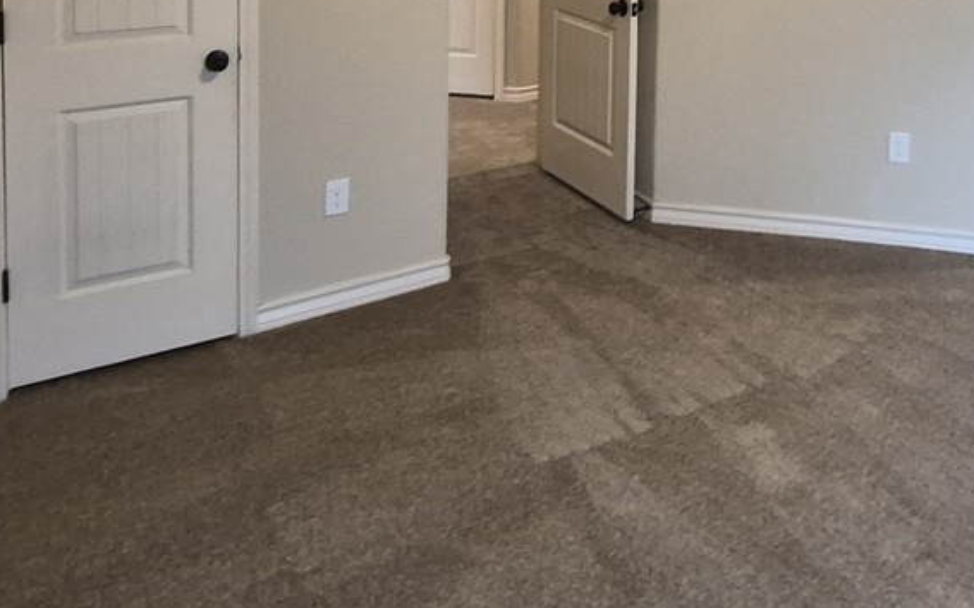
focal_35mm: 35
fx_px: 929
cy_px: -125
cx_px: 696
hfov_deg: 53.5
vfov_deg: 30.6
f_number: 2.2
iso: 400
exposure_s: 1/60
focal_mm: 1.74
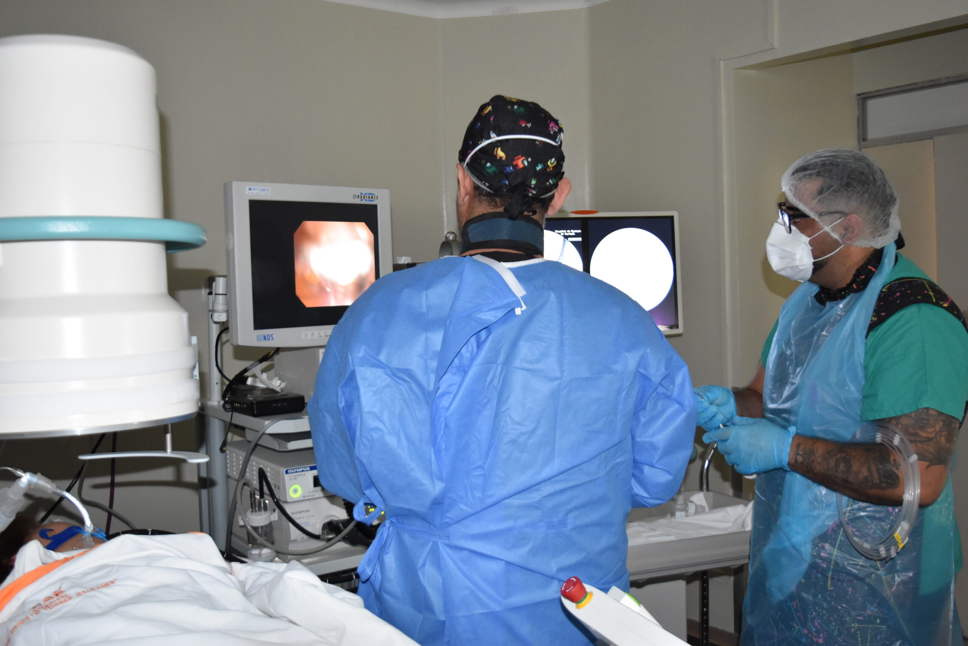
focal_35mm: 36
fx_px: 968
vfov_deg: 36.9
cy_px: 323
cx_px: 484
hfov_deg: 53.1
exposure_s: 1/60
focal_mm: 24
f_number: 4
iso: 2000
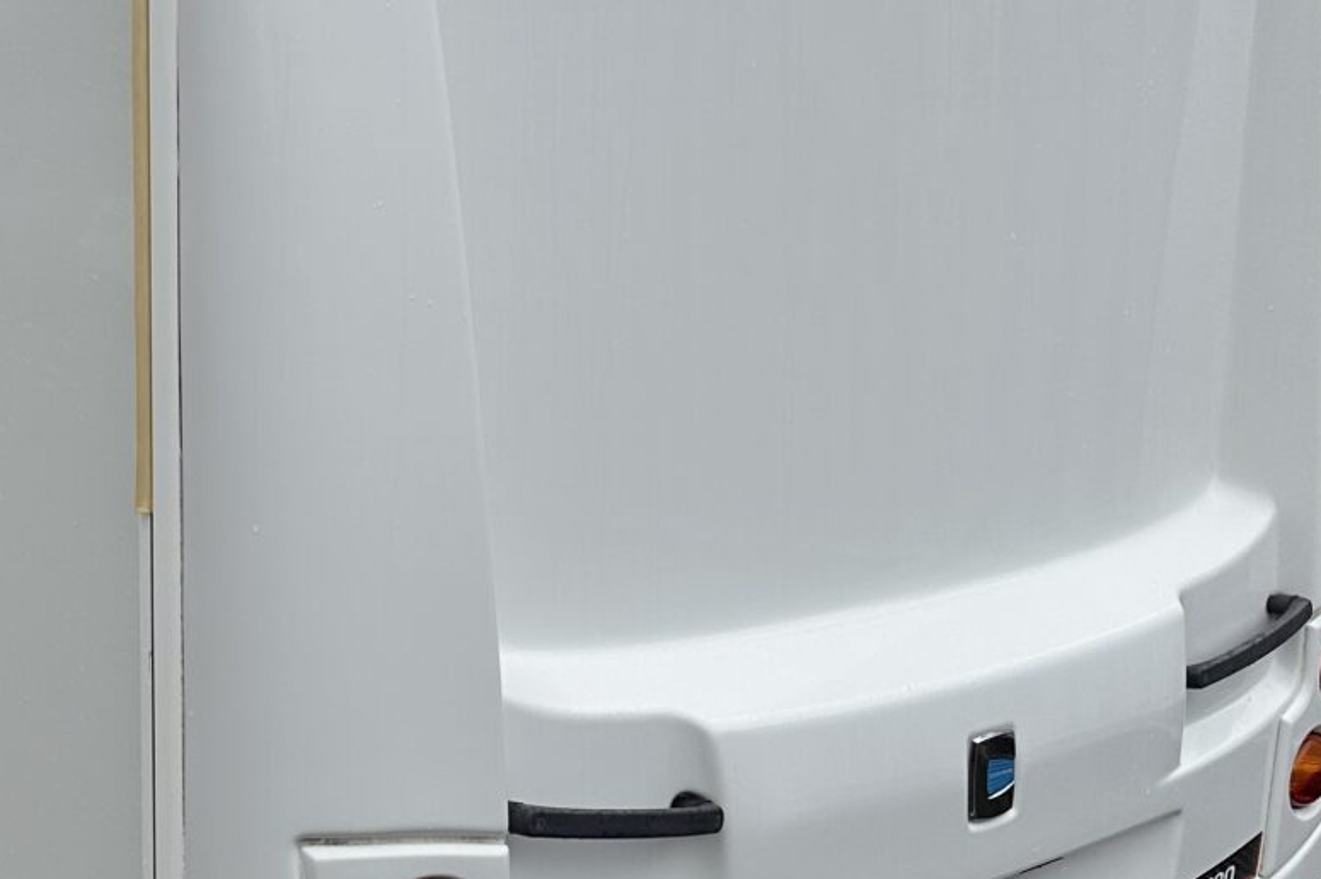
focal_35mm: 66
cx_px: 141
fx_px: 2421
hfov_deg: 29.3
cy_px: 353
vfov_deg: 20.6
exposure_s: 1/1587
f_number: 1.78
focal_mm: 6.86
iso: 80
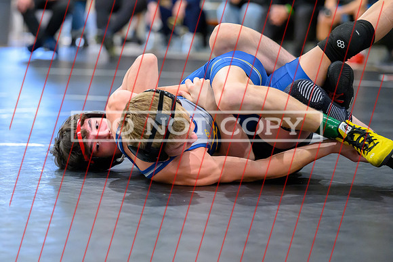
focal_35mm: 150
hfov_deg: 13.7
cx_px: 125
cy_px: 138
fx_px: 1636
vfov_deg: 9.2
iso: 6400
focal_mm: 110
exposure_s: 1/640
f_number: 2.8
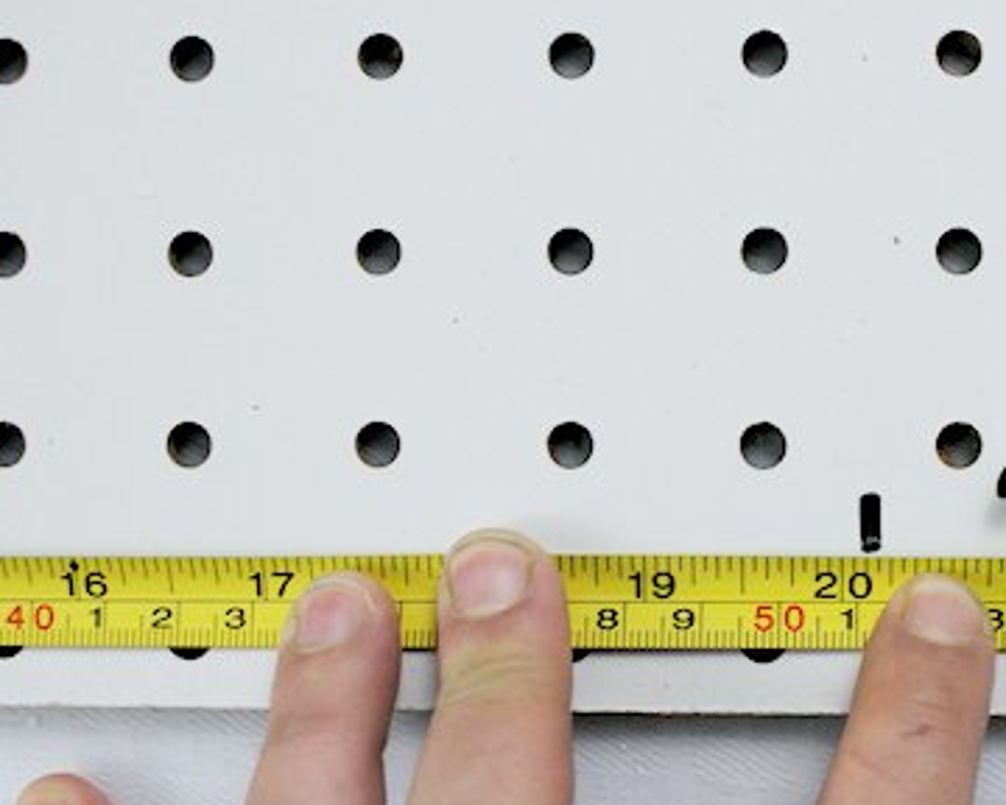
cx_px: 858
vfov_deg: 22.0
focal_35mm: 69
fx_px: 2054
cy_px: 562
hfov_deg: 26.8
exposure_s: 1/40
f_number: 5
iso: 400
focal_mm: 28
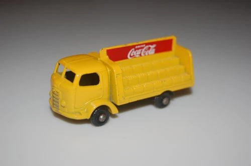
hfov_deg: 28.1
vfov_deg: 18.9
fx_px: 501
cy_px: 83
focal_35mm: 72
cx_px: 126
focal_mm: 48
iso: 320
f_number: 5.6
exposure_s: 1/60
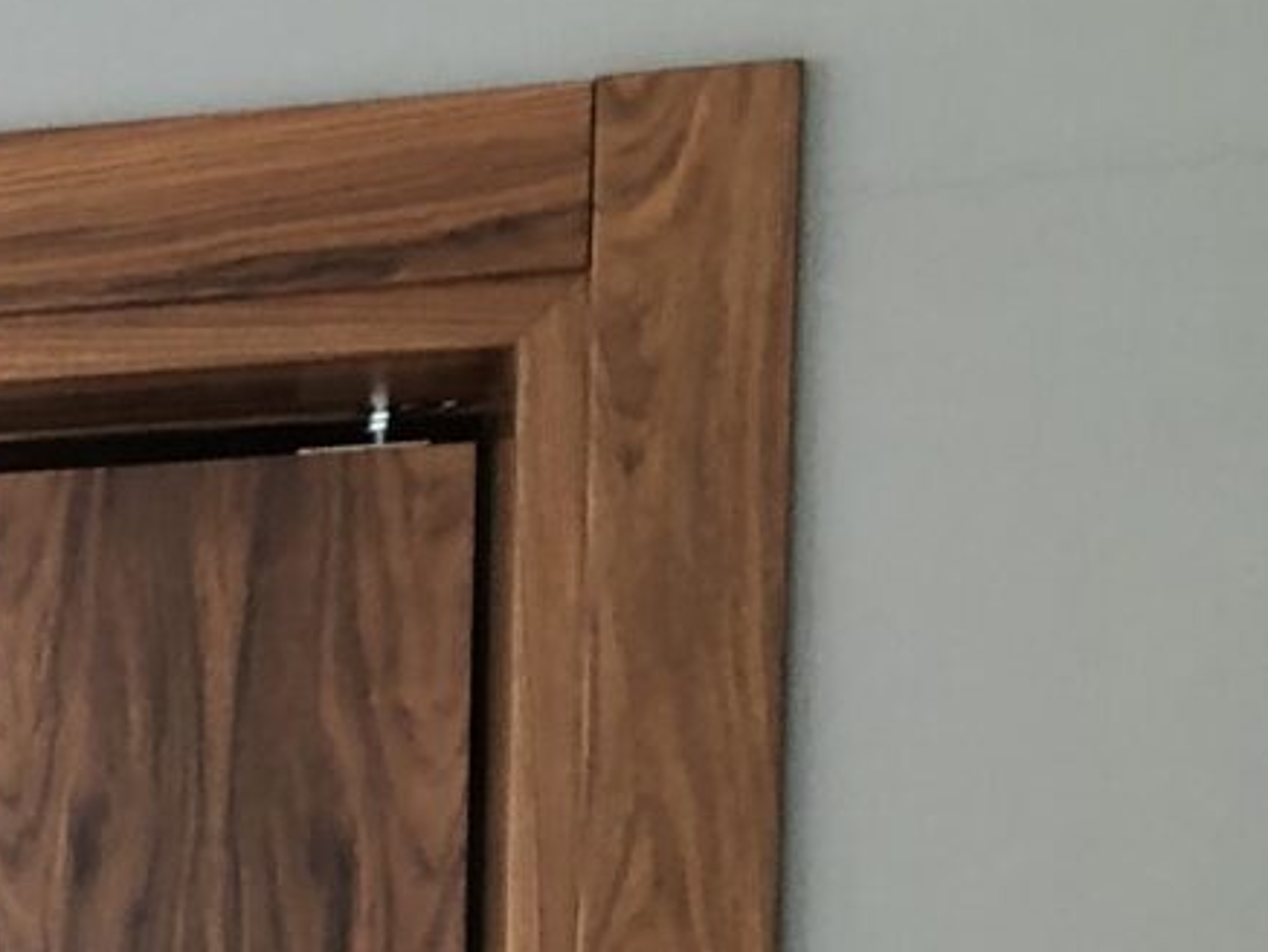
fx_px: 6009
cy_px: 2023
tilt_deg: -5.3
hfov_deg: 10.0
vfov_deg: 8.5
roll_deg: +0.5
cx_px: -2080
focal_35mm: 164
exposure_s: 1/50
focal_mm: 3.99
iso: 25
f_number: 1.8
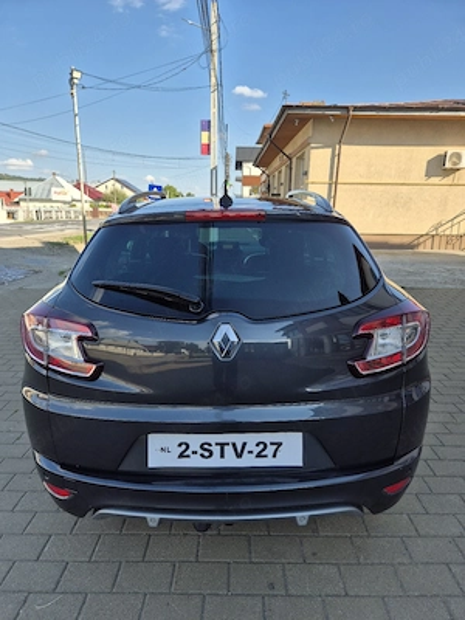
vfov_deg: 73.9
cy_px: 310
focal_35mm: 23
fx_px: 412
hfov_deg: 58.9
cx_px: 232
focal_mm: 5.4
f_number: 1.8
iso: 25
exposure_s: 1/1000
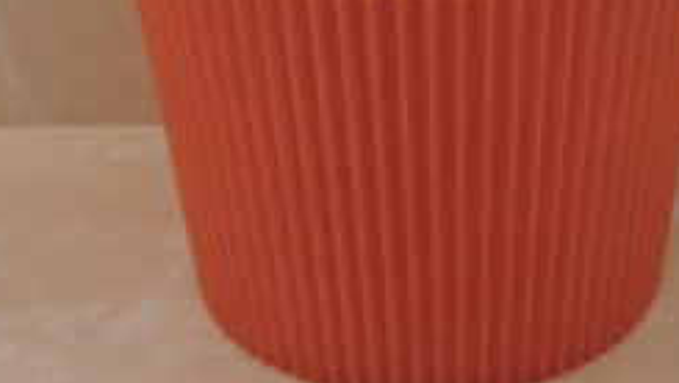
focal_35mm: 169
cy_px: -122
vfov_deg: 7.1
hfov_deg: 12.7
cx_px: 430
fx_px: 3044
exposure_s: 1/30
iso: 400
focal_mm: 15.1
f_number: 4
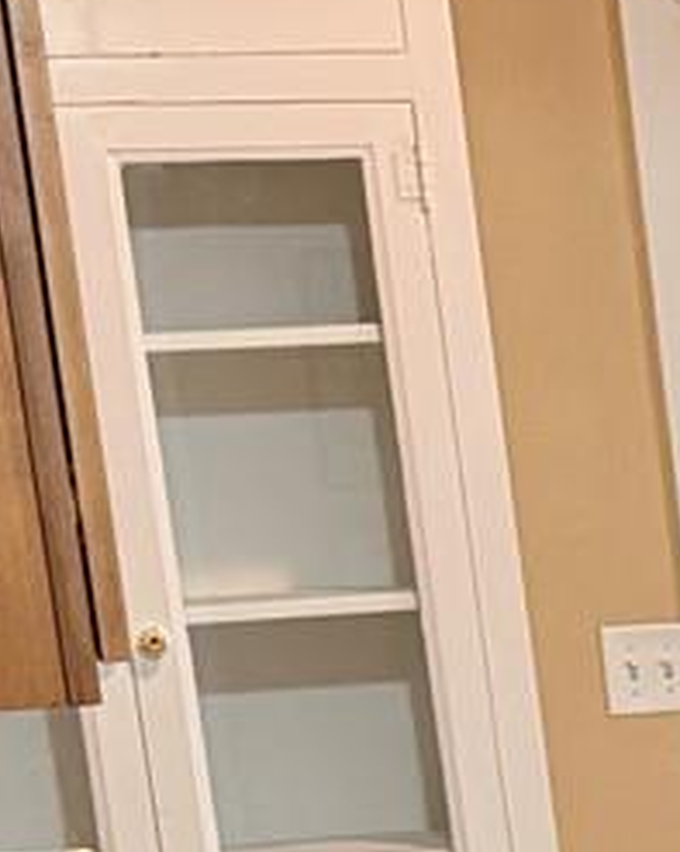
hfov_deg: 8.9
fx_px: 3831
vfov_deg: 12.1
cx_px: 1764
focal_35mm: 152
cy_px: 1300
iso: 500
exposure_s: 1/60
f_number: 1.78
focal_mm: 6.76
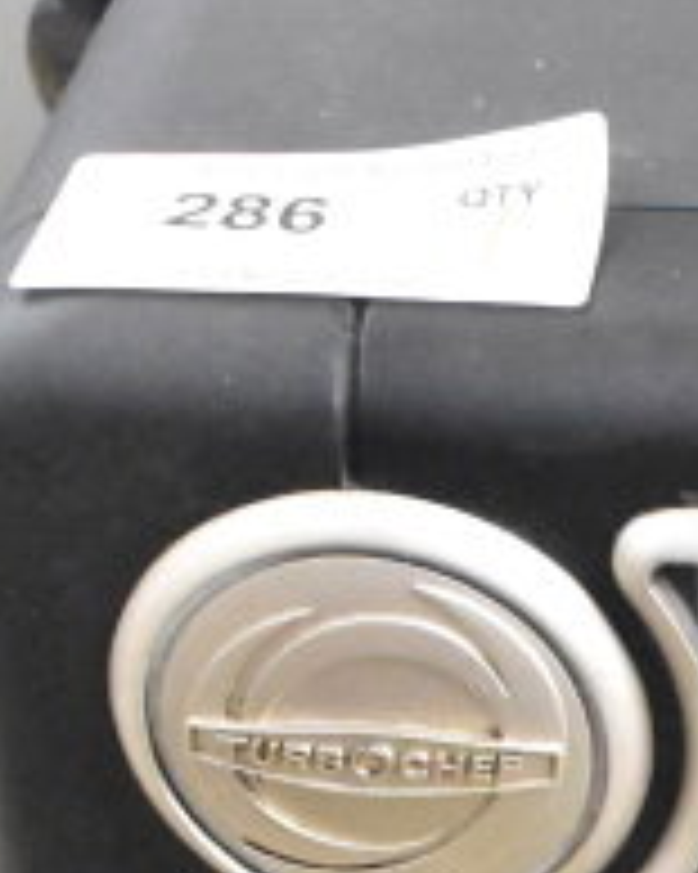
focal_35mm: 133
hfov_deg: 11.1
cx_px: 1081
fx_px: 3437
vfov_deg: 14.3
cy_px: 848
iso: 11400
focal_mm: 20
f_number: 3.5
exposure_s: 1/30
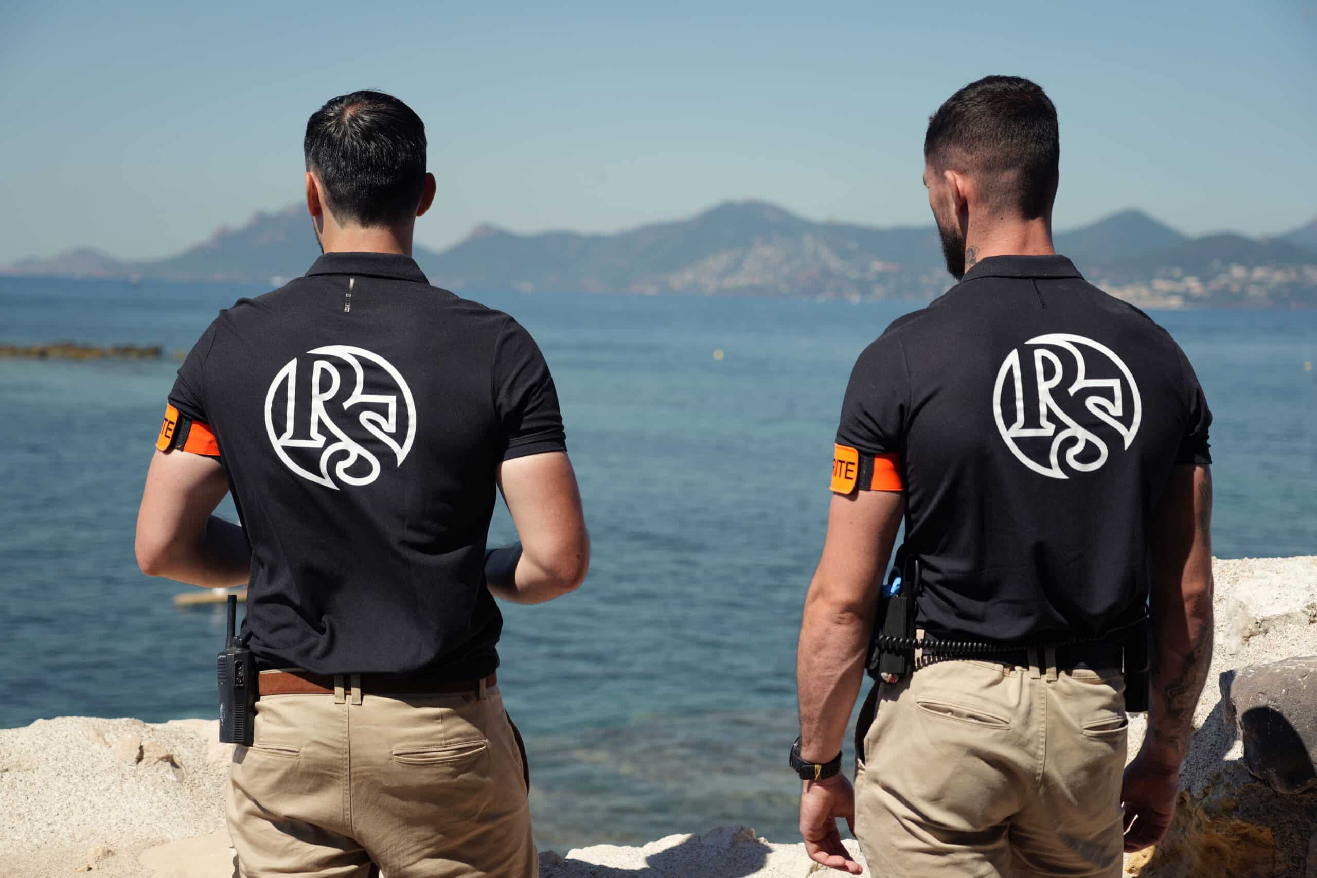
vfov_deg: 22.3
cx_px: 658
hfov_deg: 32.9
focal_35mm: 61
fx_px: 2232
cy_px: 439
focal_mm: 61
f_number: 4
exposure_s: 1/320
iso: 125
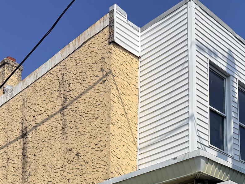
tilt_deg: +11.9
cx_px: 141
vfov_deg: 21.5
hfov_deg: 31.1
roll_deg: -0.1
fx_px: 439
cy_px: 235
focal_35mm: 62
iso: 80
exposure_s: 1/10309
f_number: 1.78
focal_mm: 6.76
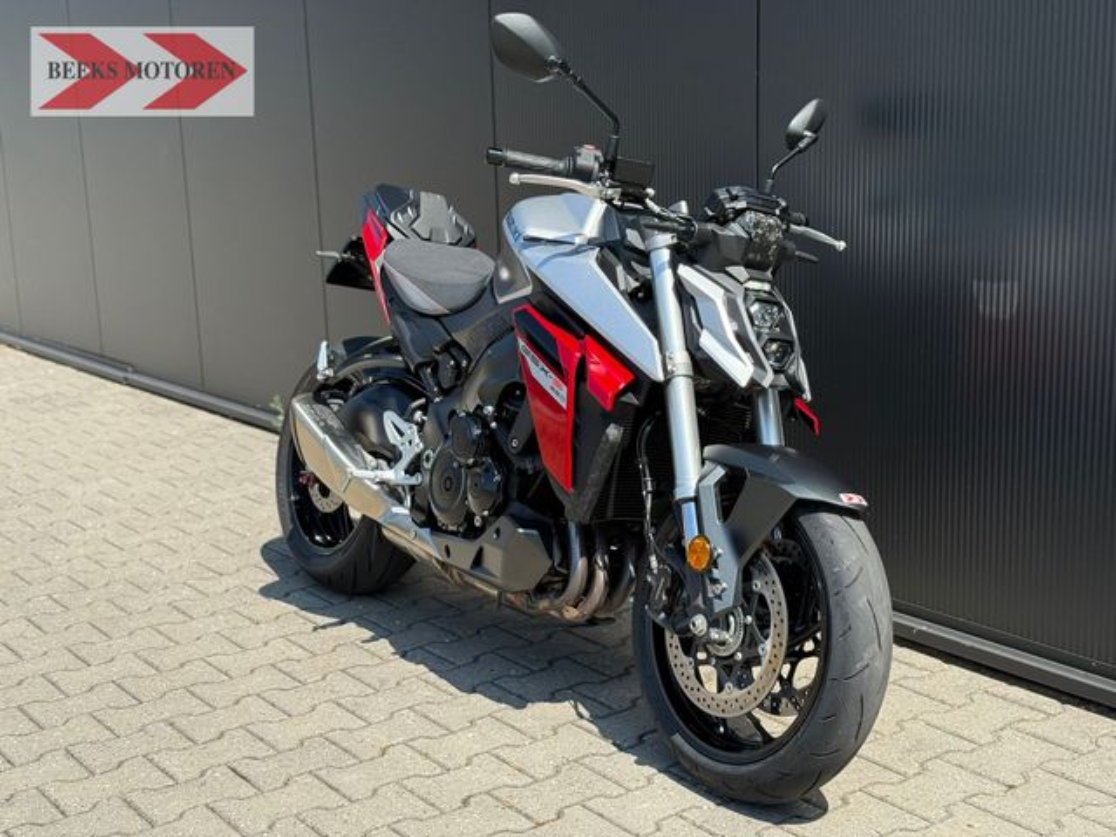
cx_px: 558
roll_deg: +1.3
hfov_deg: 39.7
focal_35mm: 48
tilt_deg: -11.9
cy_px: 418
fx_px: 1547
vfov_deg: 30.3
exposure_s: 1/2762
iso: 80
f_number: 1.78
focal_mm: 6.76
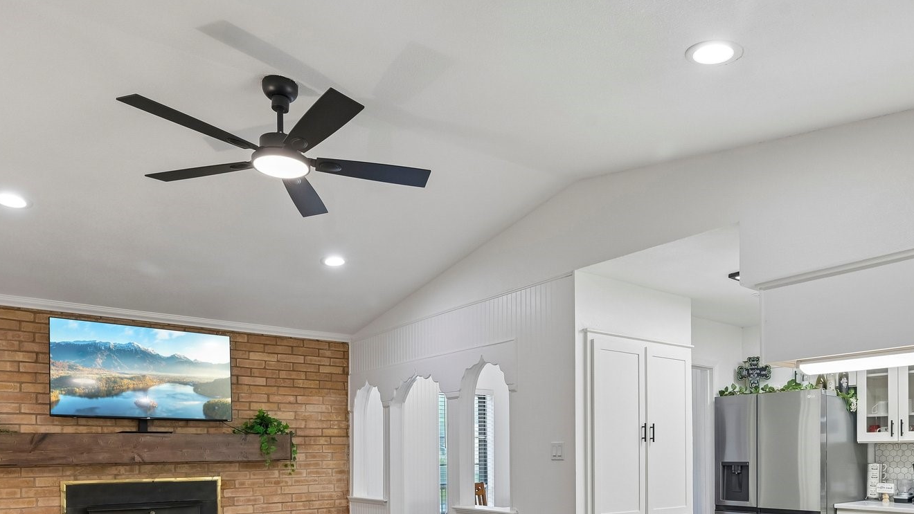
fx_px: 650
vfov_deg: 40.5
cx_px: 512
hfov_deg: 70.0
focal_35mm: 27
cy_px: 444
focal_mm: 16.5
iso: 400
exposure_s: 1/20
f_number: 8
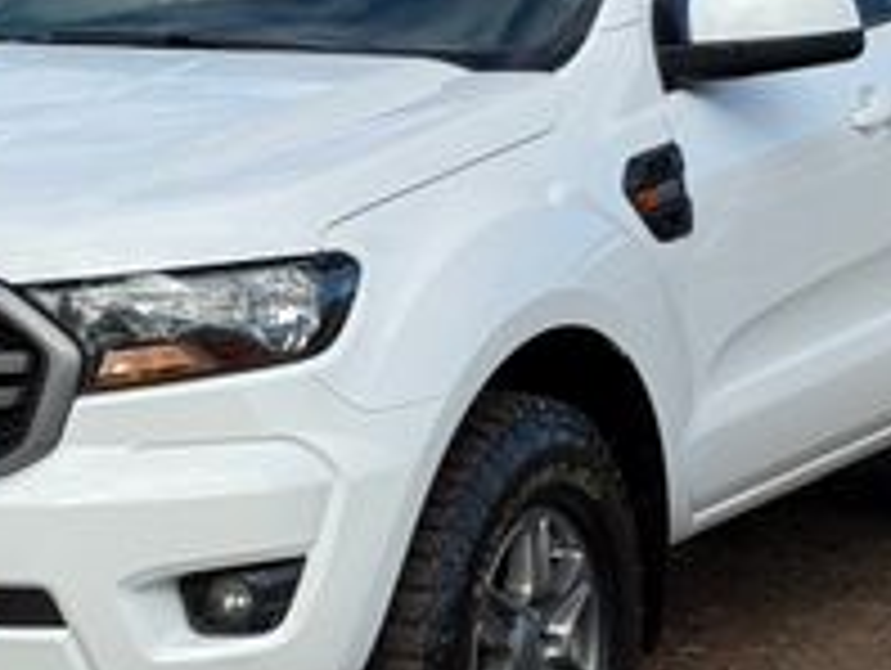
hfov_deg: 17.2
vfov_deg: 13.0
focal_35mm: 114
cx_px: 346
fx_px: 2938
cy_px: 216
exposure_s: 1/4329
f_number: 1.78
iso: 64
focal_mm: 6.76
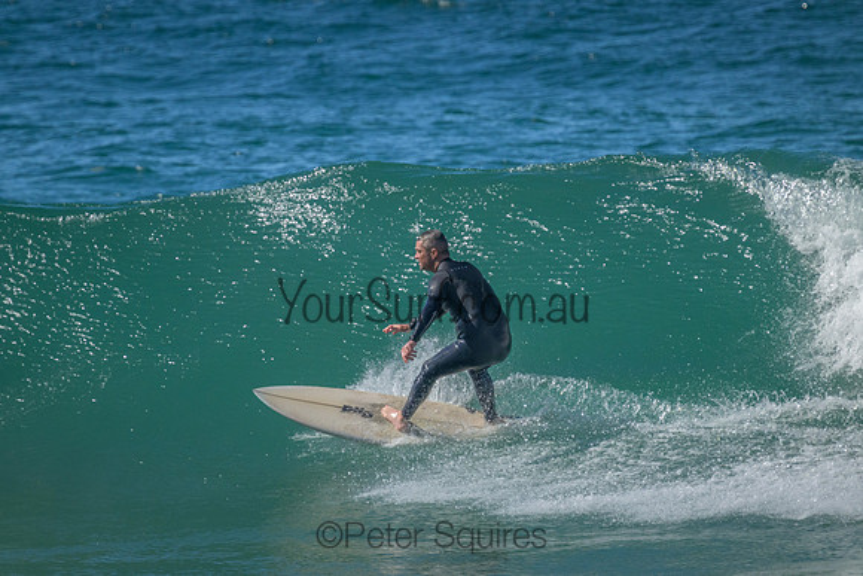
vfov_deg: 1.7
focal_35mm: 800
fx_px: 19181
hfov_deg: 2.6
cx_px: 432
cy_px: 288
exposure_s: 1/2000
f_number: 11
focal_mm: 800
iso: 2800
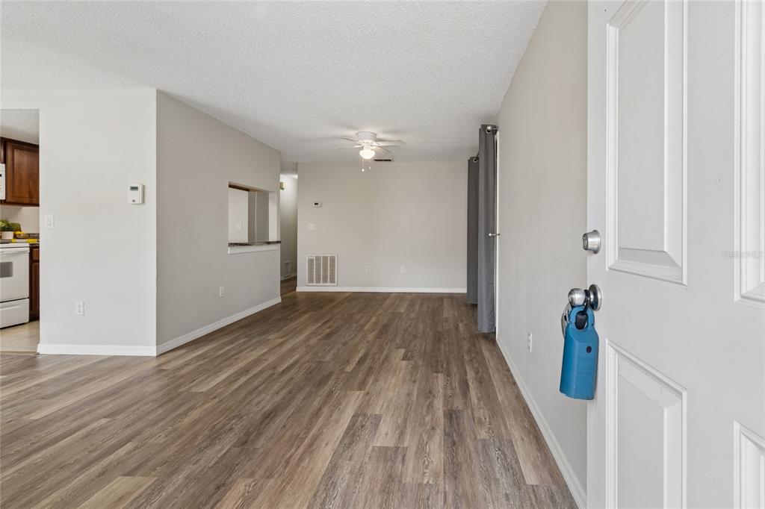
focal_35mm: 15
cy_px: 254
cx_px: 382
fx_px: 319
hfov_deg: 100.4
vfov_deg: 77.3
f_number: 7.1
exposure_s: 1/25
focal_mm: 10
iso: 100
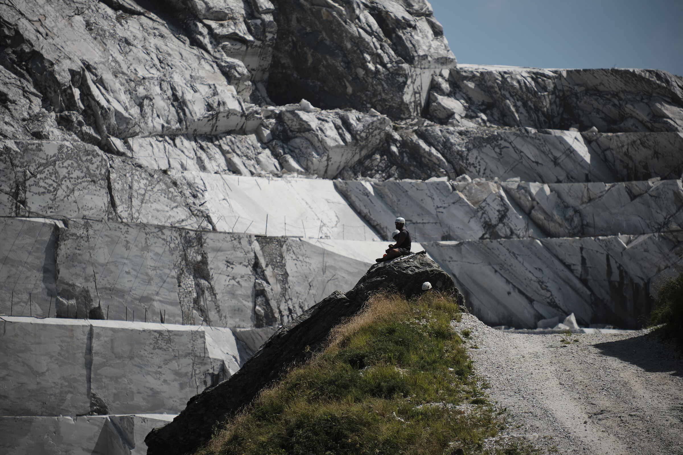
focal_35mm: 300
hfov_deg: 6.9
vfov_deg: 4.6
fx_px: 5691
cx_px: 342
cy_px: 228
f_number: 4.8
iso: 160
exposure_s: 1/1900
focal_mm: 200
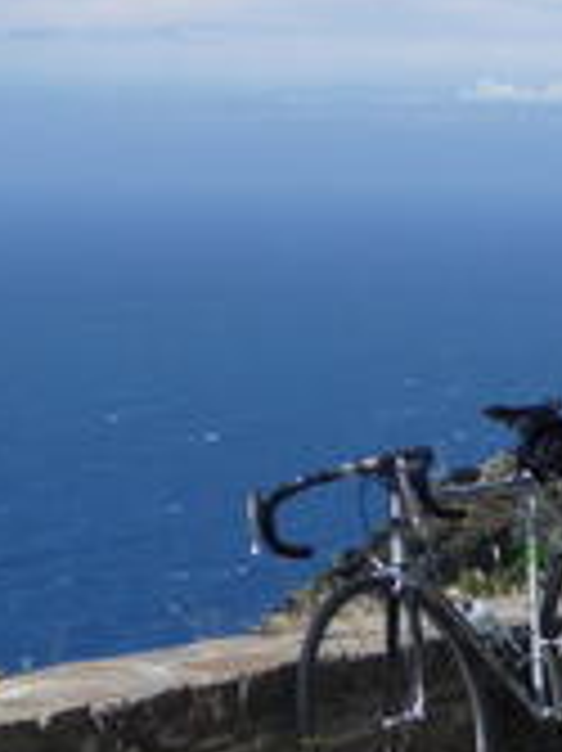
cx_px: 881
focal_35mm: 150
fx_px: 3251
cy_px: 462
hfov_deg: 9.6
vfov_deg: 13.2
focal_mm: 8.5
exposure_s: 1/1000
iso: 100
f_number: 4.2
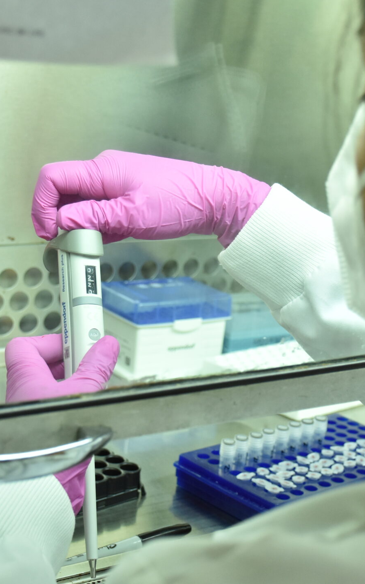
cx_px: 259
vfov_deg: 25.2
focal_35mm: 82
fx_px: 1305
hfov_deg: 15.9
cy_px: 311
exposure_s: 1/160
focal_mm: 30
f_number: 5
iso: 1000
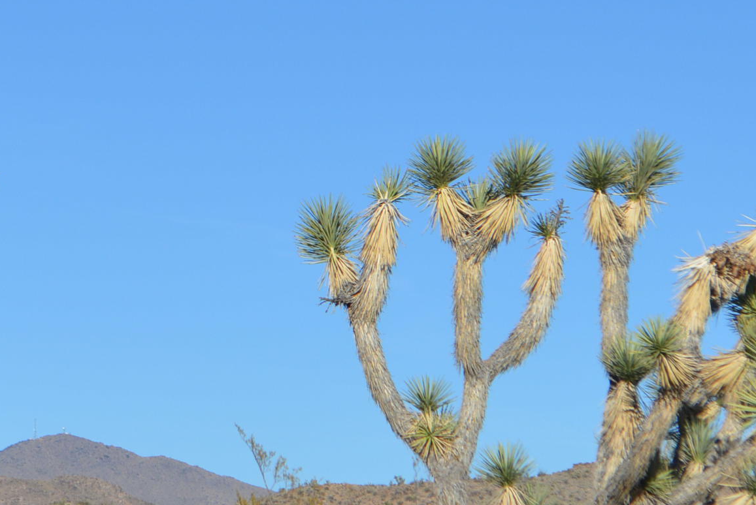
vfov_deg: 6.5
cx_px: 273
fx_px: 4484
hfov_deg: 9.6
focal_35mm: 213
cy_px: 270
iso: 400
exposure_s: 1/2000
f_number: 7.1
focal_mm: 55
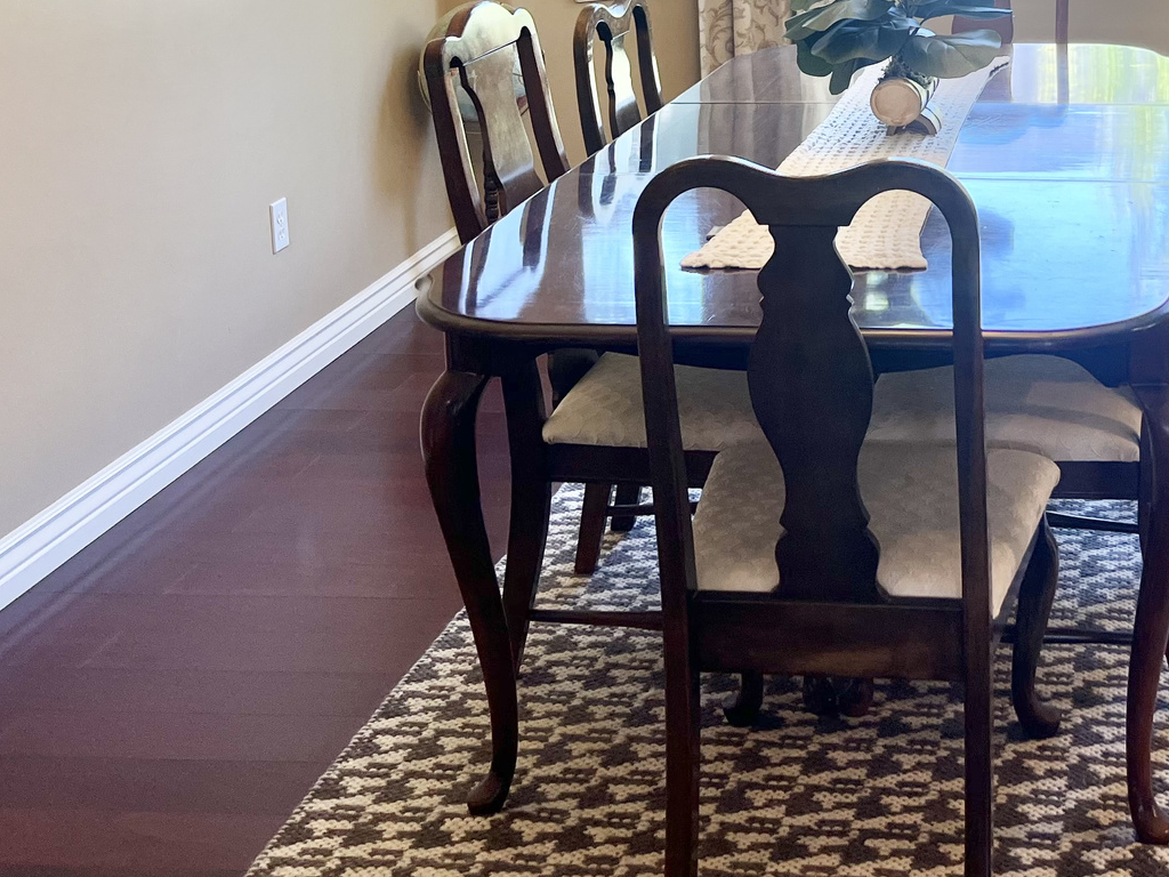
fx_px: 1756
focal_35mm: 52
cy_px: 25
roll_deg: +0.2
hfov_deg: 35.2
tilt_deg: -9.3
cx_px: 1000
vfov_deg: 26.7
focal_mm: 5.7
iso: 50
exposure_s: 1/120
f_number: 1.5
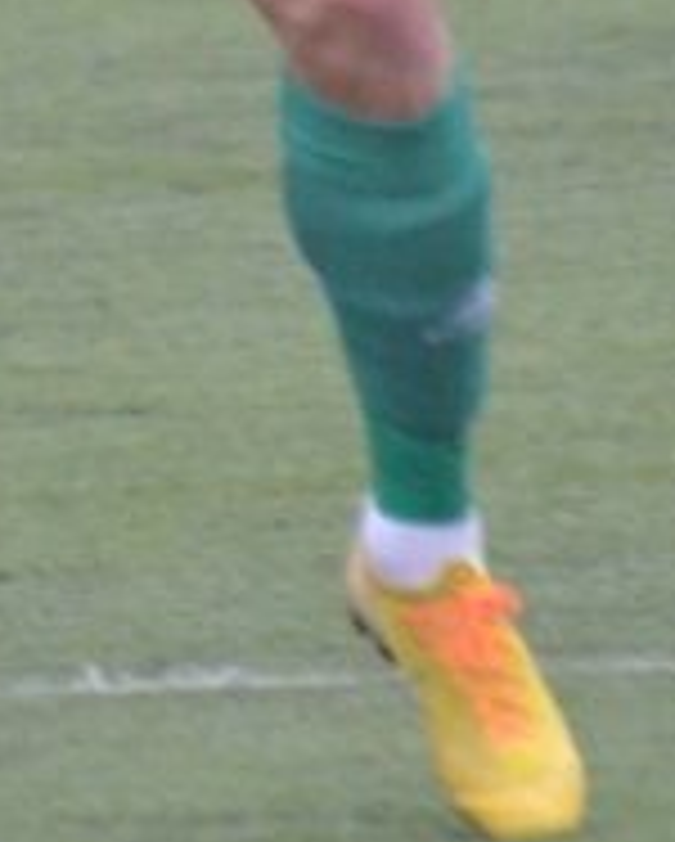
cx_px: -626
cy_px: -538
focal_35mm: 2165
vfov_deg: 0.9
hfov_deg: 0.7
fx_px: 53976
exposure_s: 1/400
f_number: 5.3
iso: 2000
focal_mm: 240
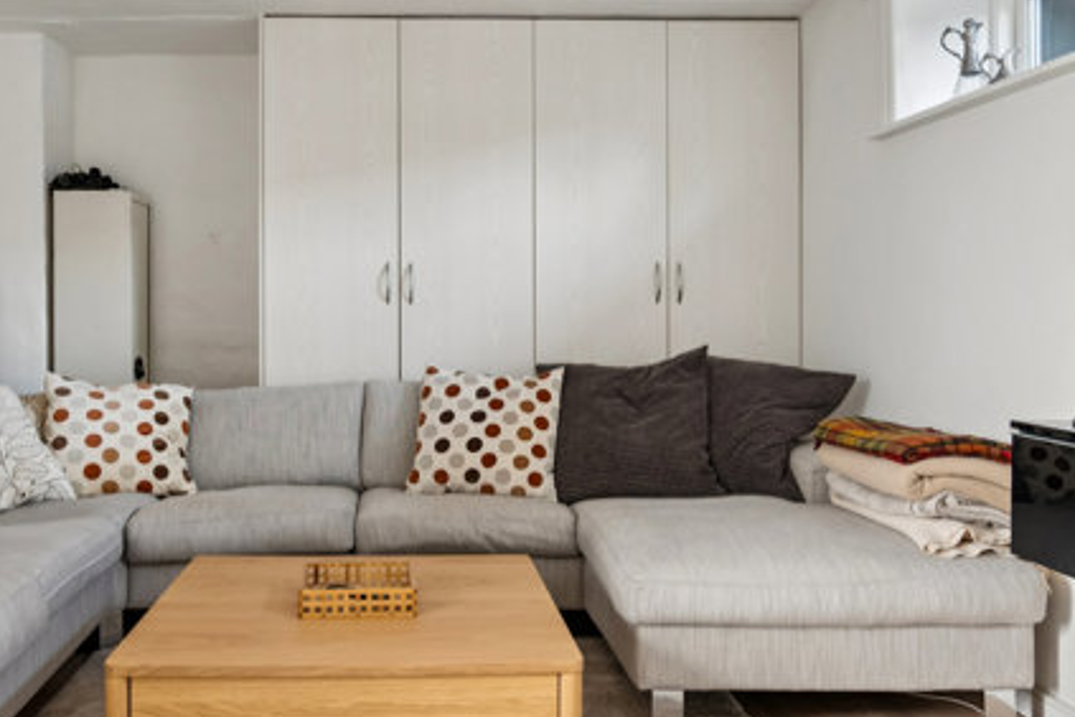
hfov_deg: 55.3
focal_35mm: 34
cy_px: 291
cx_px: 424
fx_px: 1015
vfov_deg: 38.7
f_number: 4.5
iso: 400
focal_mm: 18
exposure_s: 1/40
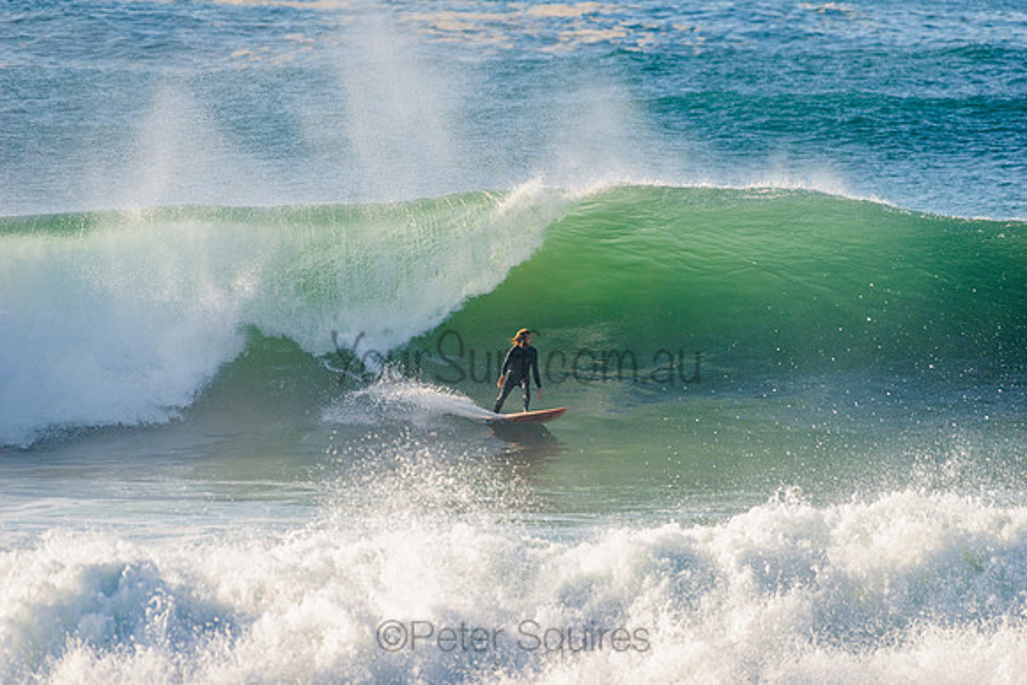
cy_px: 342
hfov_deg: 4.1
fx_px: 14267
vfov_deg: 2.8
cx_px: 514
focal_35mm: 500
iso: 200
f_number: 5.6
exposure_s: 1/1600
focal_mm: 500
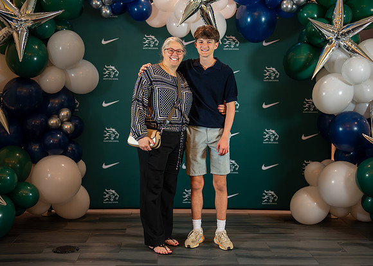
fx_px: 574
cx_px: 198
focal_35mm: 54
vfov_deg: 26.1
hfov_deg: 36.0
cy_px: 131
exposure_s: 1/400
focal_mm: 50
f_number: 1.2
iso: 1600
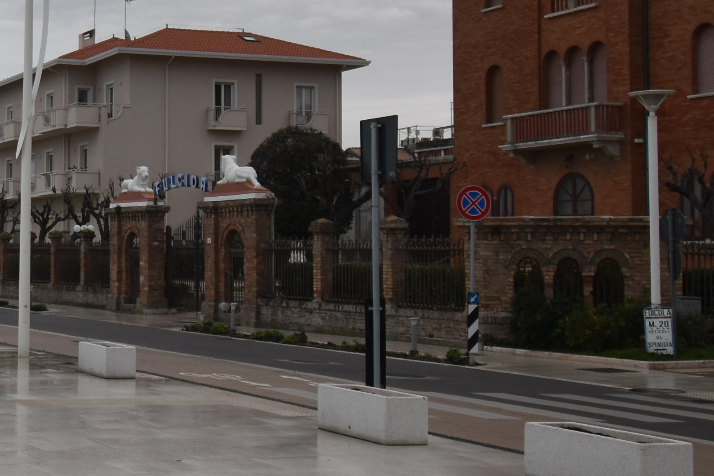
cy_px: 187
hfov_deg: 27.8
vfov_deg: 20.4
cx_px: -50
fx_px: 1323
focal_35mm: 67
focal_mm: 13
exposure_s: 1/100
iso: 400
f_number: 5
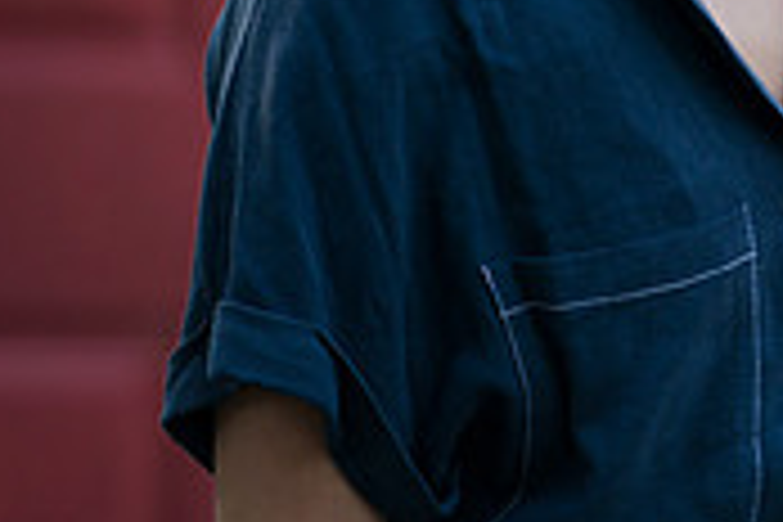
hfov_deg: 3.1
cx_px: 1278
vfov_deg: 2.1
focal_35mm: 666
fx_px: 14484
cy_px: -101
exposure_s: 1/250
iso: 250
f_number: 2.8
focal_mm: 200
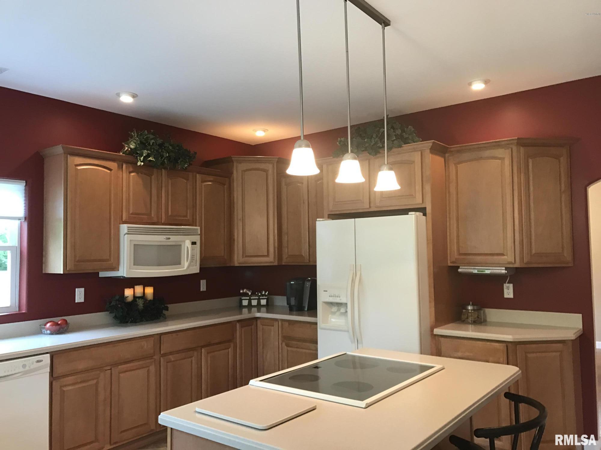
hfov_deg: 63.4
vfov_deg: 49.7
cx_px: 300
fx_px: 486
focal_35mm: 28
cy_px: 225
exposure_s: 1/15
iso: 40
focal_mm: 3.99
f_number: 1.8
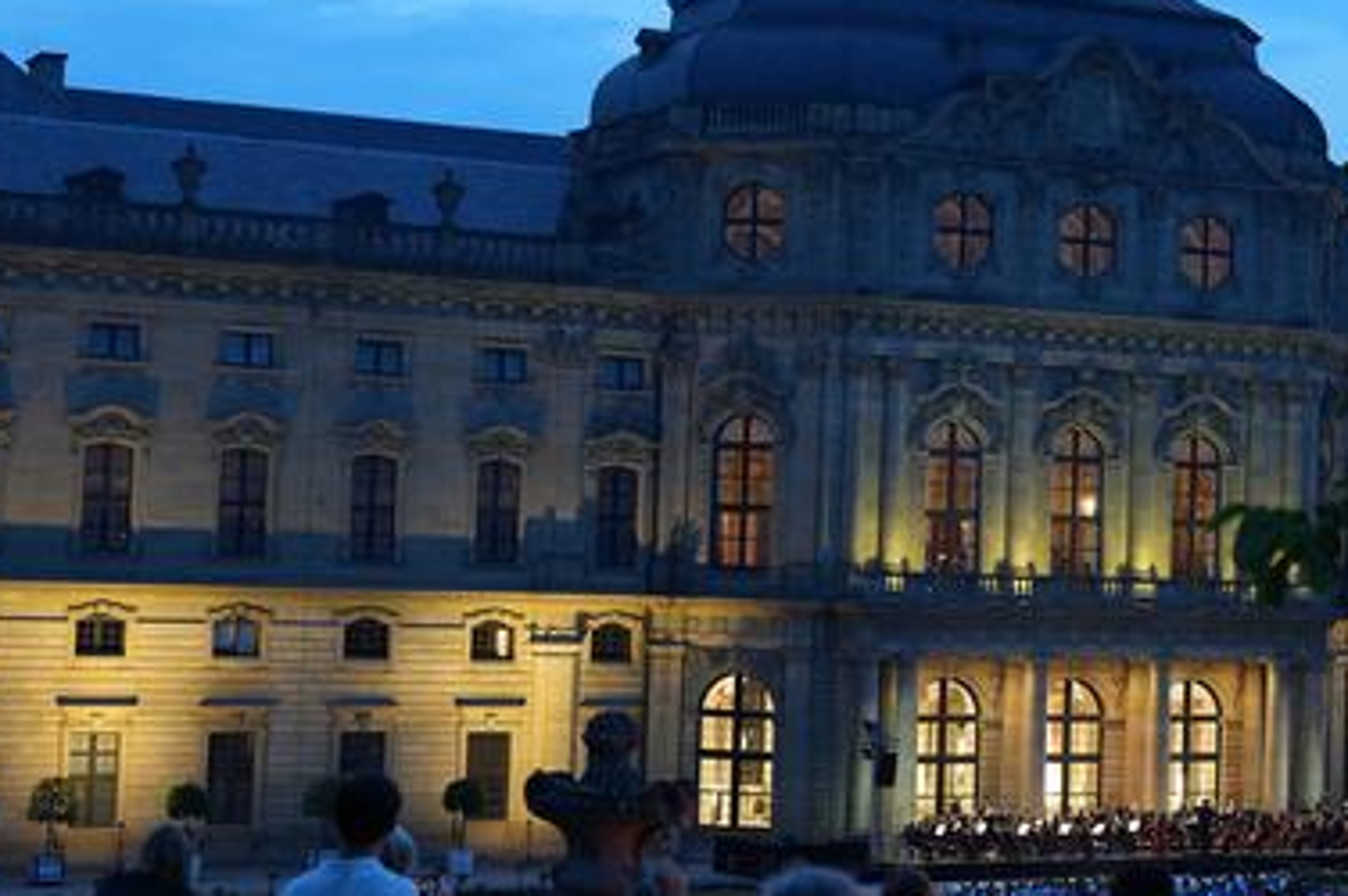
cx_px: 986
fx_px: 3105
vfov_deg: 16.4
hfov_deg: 24.3
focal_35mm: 83
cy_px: 400
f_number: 2.8
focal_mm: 39
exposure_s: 1/40
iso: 1600
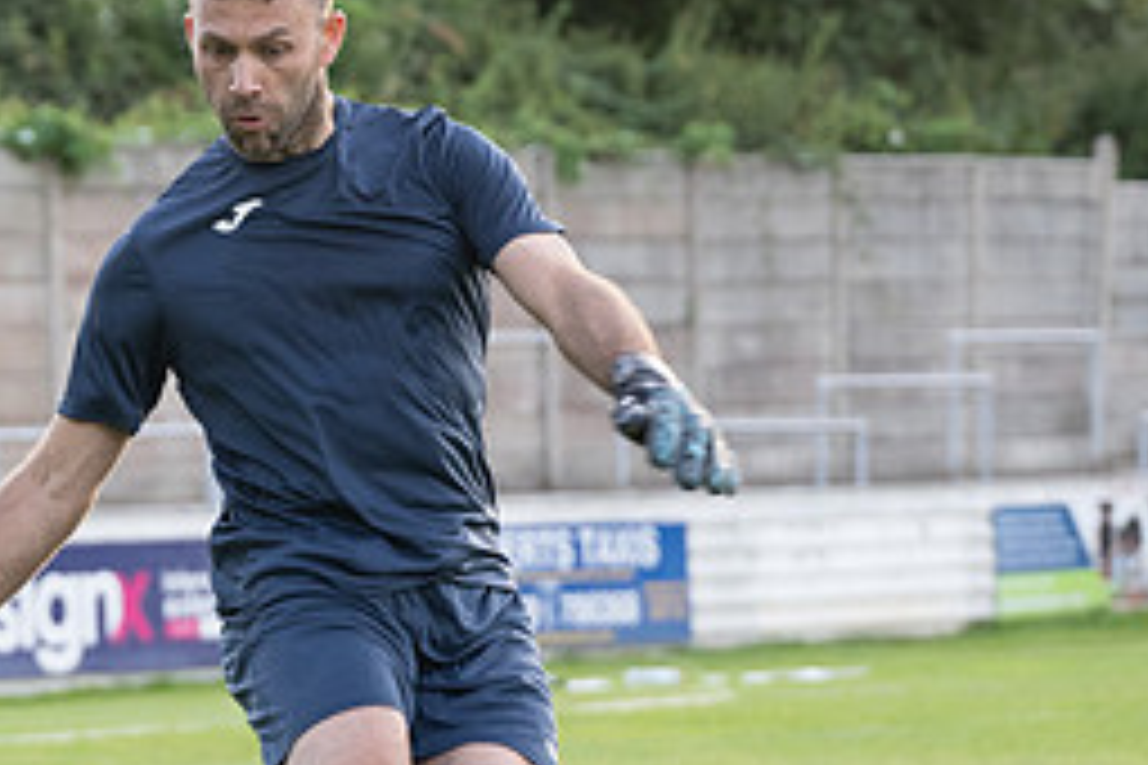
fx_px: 7621
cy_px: 706
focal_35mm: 239
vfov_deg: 5.7
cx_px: 5
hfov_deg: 8.6
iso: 1000
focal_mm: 70
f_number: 2.8
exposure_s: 1/500
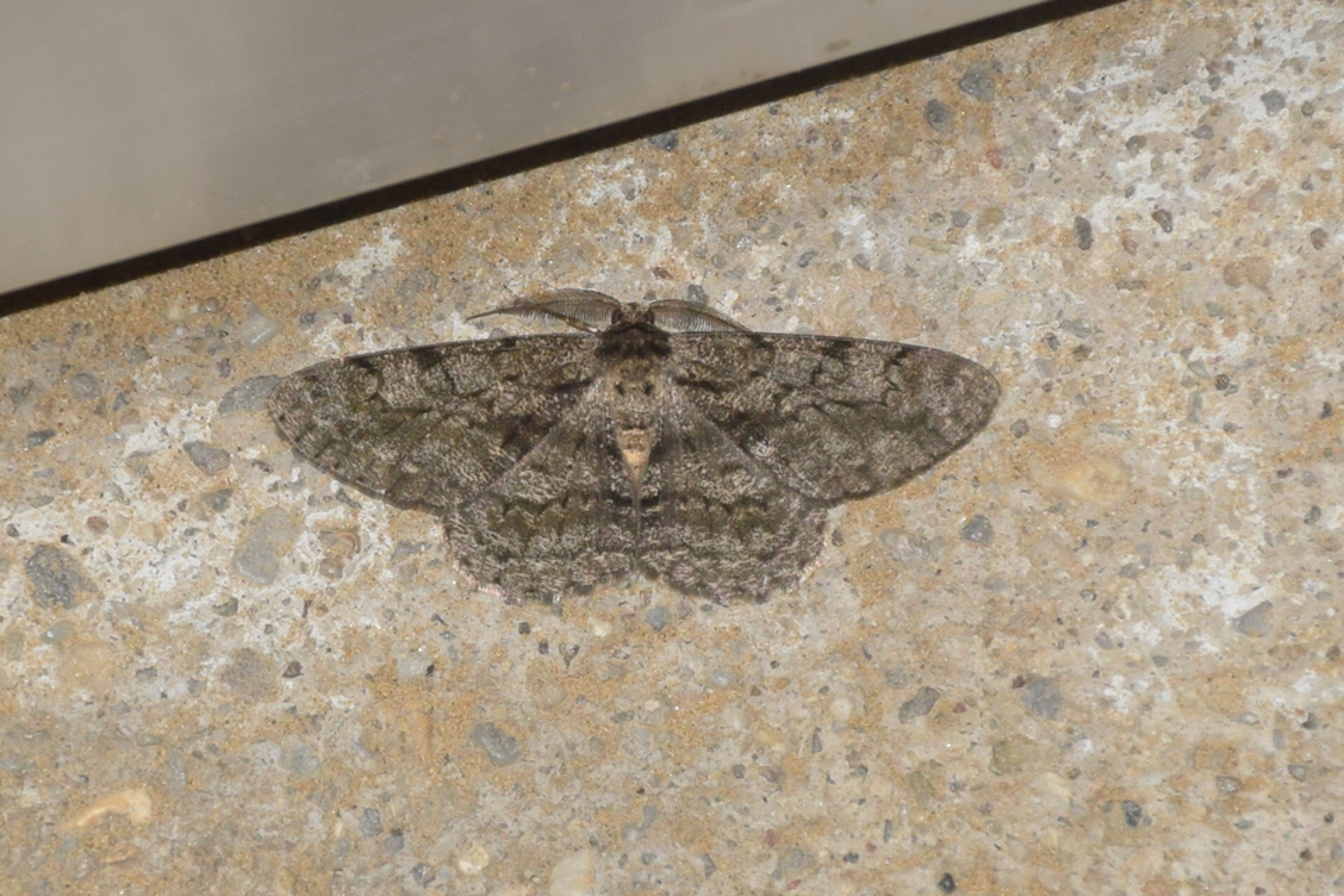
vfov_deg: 6.5
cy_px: 448
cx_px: 672
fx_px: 7839
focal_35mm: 210
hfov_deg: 9.8
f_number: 7.1
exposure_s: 1/60
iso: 320
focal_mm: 140
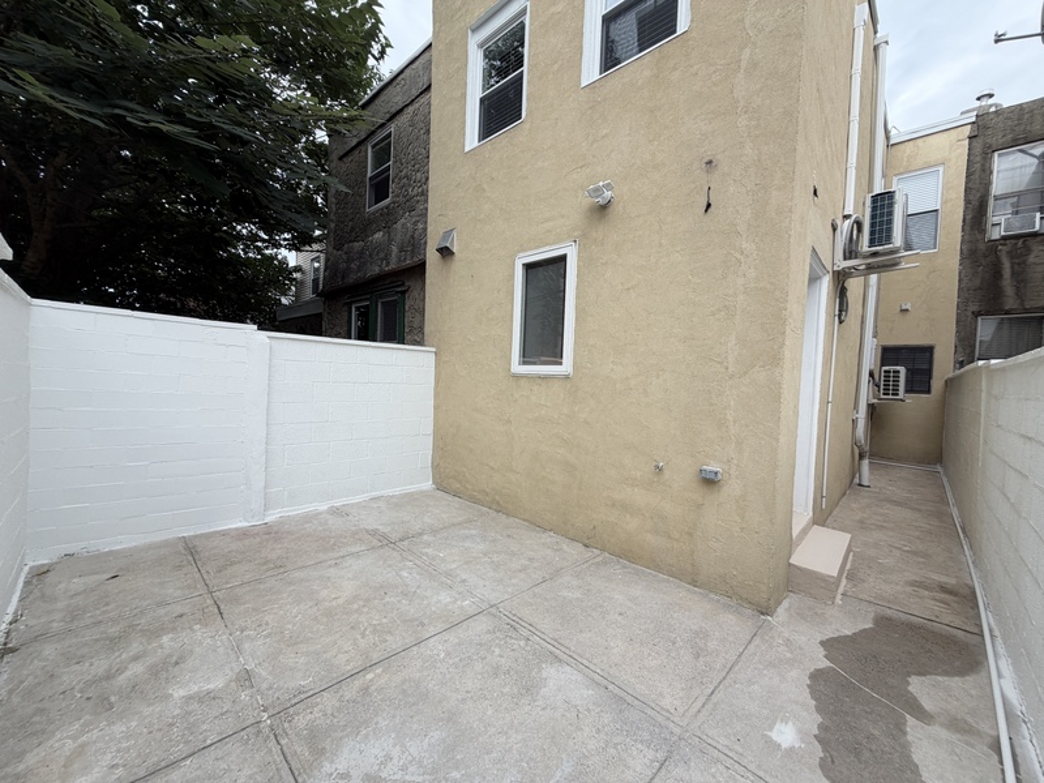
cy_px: 392
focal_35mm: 14
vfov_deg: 85.7
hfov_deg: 102.1
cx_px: 522
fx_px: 422
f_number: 2.2
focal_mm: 2.22
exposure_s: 1/411
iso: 50
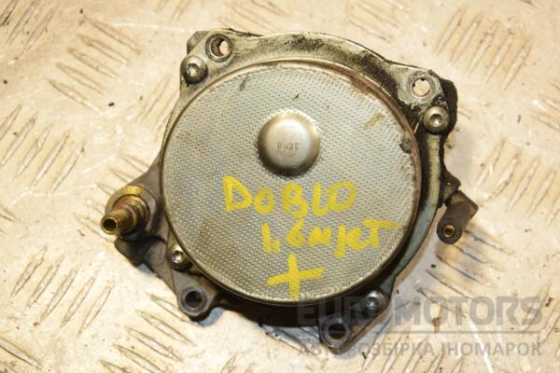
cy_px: 186
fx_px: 1447
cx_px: 280
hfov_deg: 21.9
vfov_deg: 14.7
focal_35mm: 93
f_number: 8
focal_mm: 62
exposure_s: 1/200
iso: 800
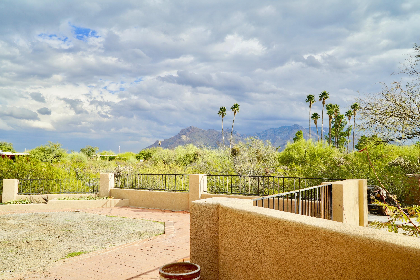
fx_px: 327
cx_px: 210
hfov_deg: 65.5
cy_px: 140
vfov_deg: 46.4
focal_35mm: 28
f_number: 13
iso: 100
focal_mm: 28
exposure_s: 1/80
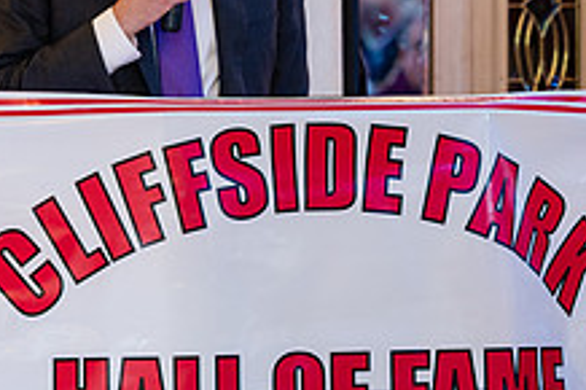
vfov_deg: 4.4
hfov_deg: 6.7
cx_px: 226
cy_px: -32
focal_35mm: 309
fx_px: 5026
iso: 1250
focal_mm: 115
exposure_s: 1/125
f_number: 3.2
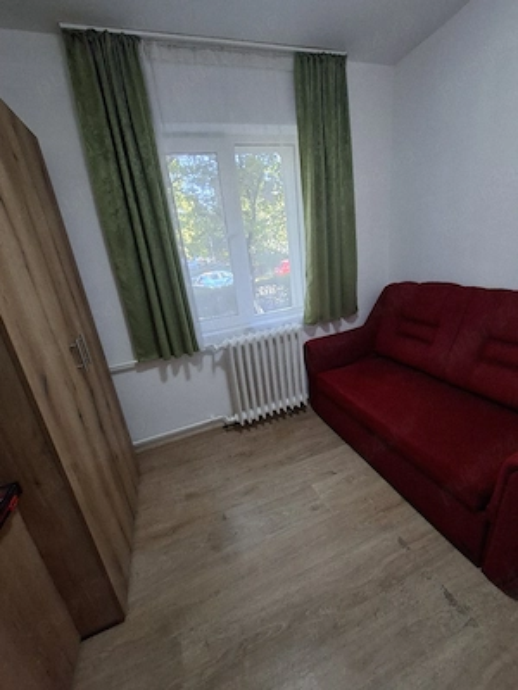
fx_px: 259
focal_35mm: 13
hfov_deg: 89.9
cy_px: 345
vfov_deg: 106.2
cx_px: 259
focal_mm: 1.74
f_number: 2.2
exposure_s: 1/30
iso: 160
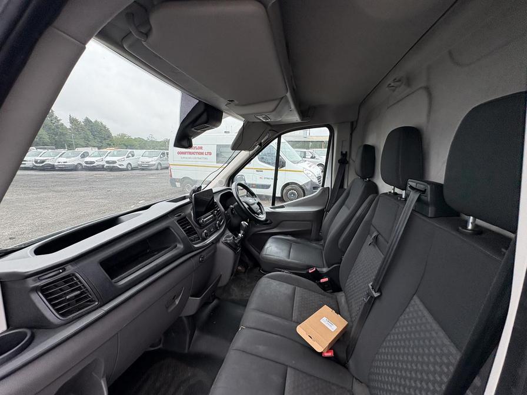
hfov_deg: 102.1
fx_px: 213
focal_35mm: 14
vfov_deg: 85.7
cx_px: 264
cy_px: 198
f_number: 2.2
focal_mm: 2.22
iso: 64
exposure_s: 1/163
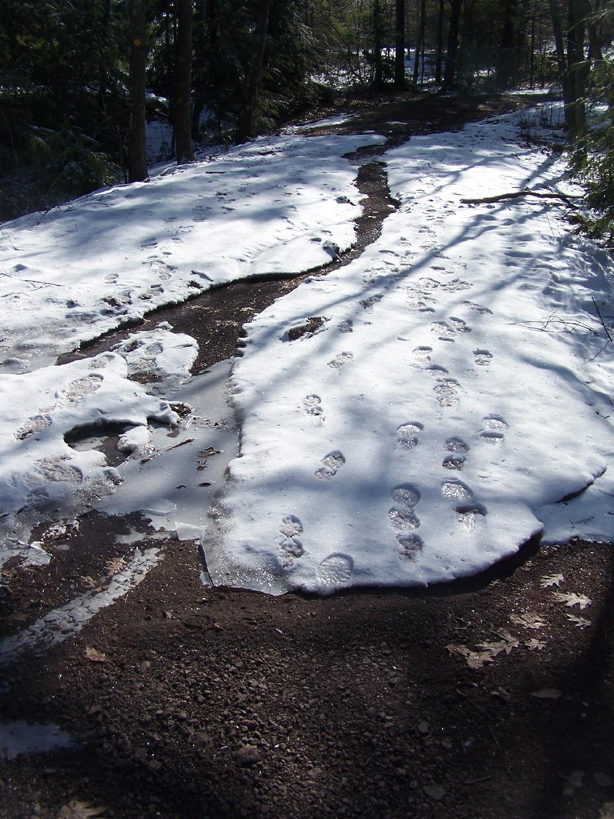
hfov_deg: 37.7
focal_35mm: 38
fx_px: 899
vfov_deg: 49.0
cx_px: 307
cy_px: 410
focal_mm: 6.3
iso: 80
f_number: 4
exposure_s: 1/1000
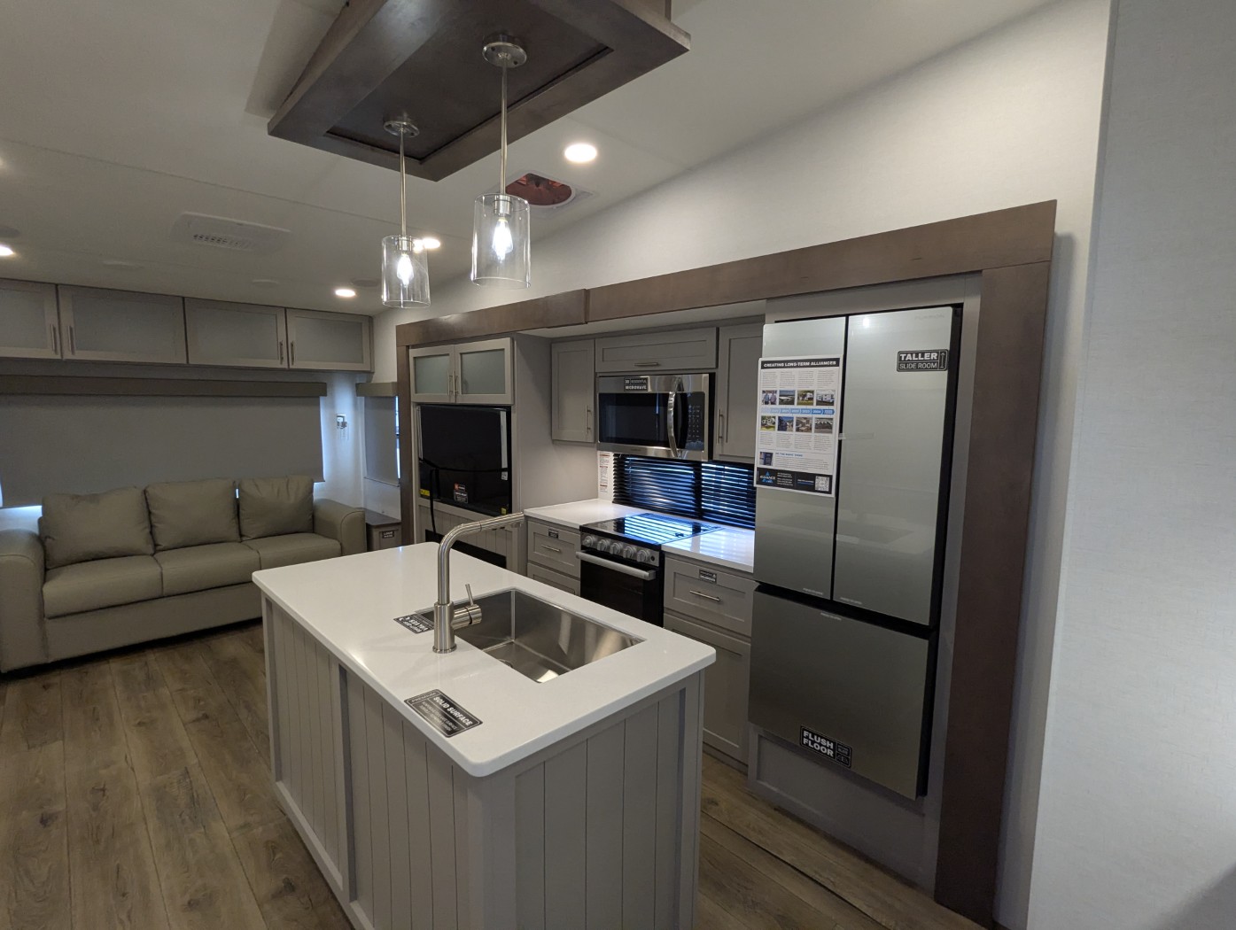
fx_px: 572
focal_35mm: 16
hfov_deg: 94.4
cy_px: 465
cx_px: 618
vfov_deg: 78.2
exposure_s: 1/136
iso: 293
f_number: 2.2
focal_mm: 2.35
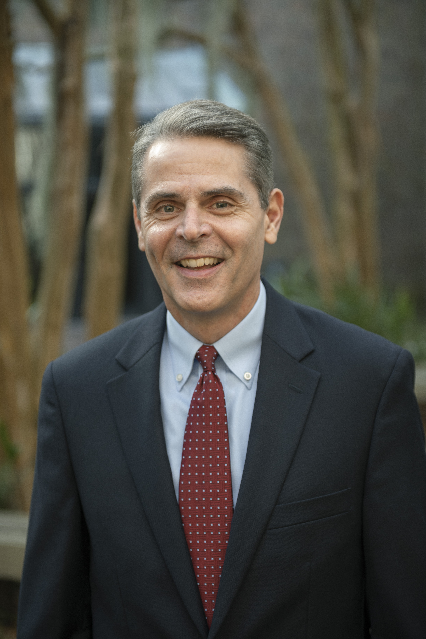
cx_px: 213
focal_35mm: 70
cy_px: 320
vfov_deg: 28.8
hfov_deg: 19.5
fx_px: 1241
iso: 320
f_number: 2.8
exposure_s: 1/200
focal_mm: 70
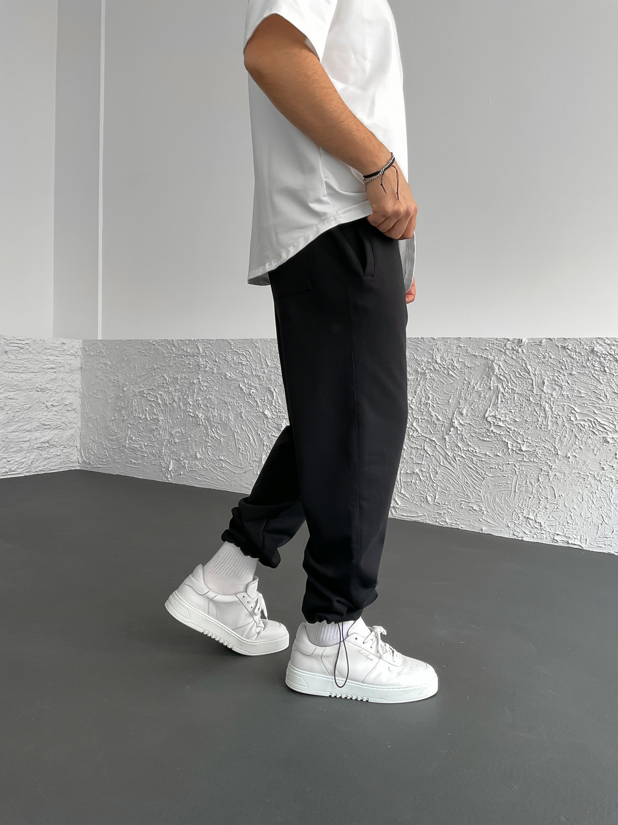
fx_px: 690
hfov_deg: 48.2
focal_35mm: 29
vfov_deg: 61.7
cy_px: 412
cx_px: 309
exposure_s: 1/120
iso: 40
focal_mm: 3
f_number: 1.8
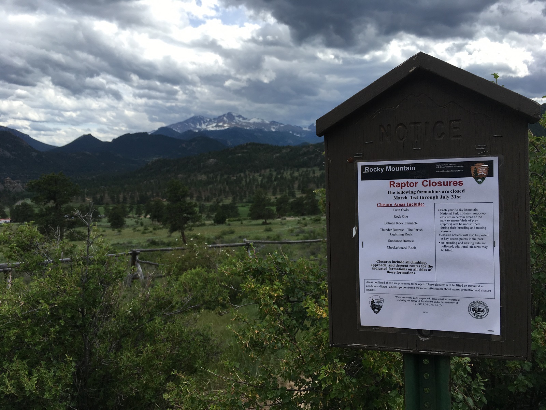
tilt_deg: -4.7
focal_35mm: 29
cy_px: 205
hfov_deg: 61.7
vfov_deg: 48.2
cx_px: 273
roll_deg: +0.8
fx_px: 457
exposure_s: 1/1131
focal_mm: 4.15
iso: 25
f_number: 2.2
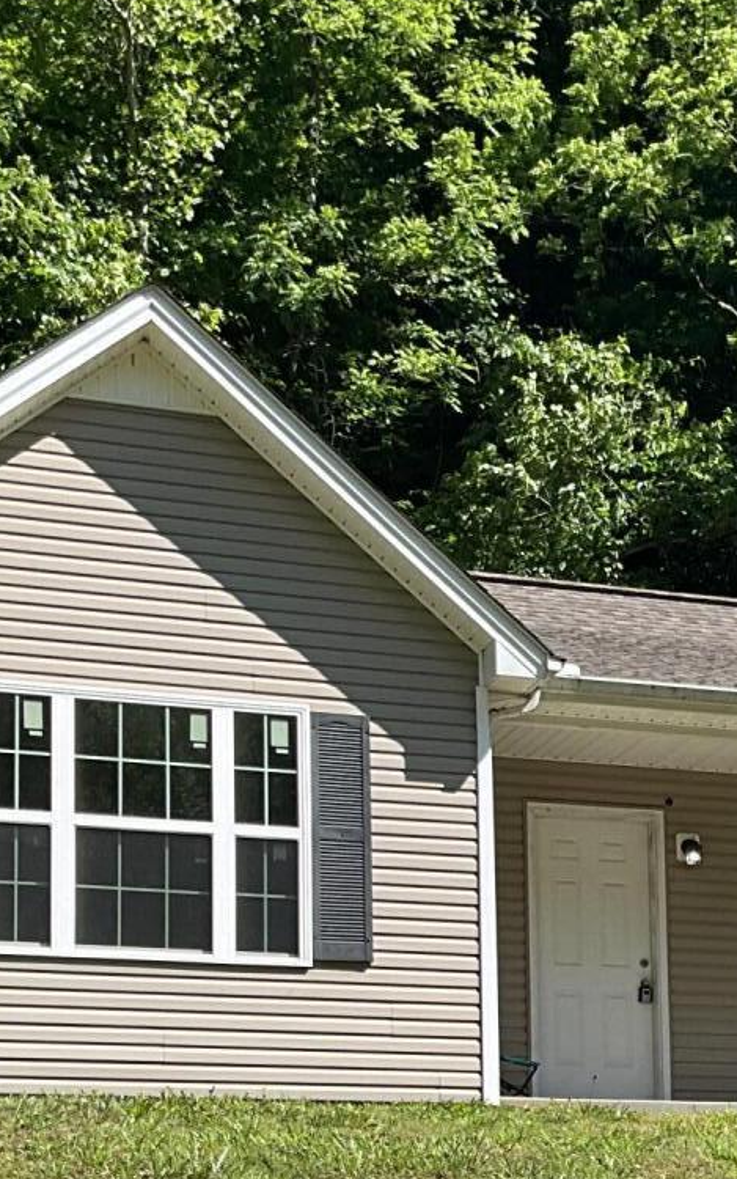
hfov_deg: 15.7
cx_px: 712
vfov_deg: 24.5
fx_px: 2634
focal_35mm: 82
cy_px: 1055
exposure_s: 1/962
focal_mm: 3
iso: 25
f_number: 1.8
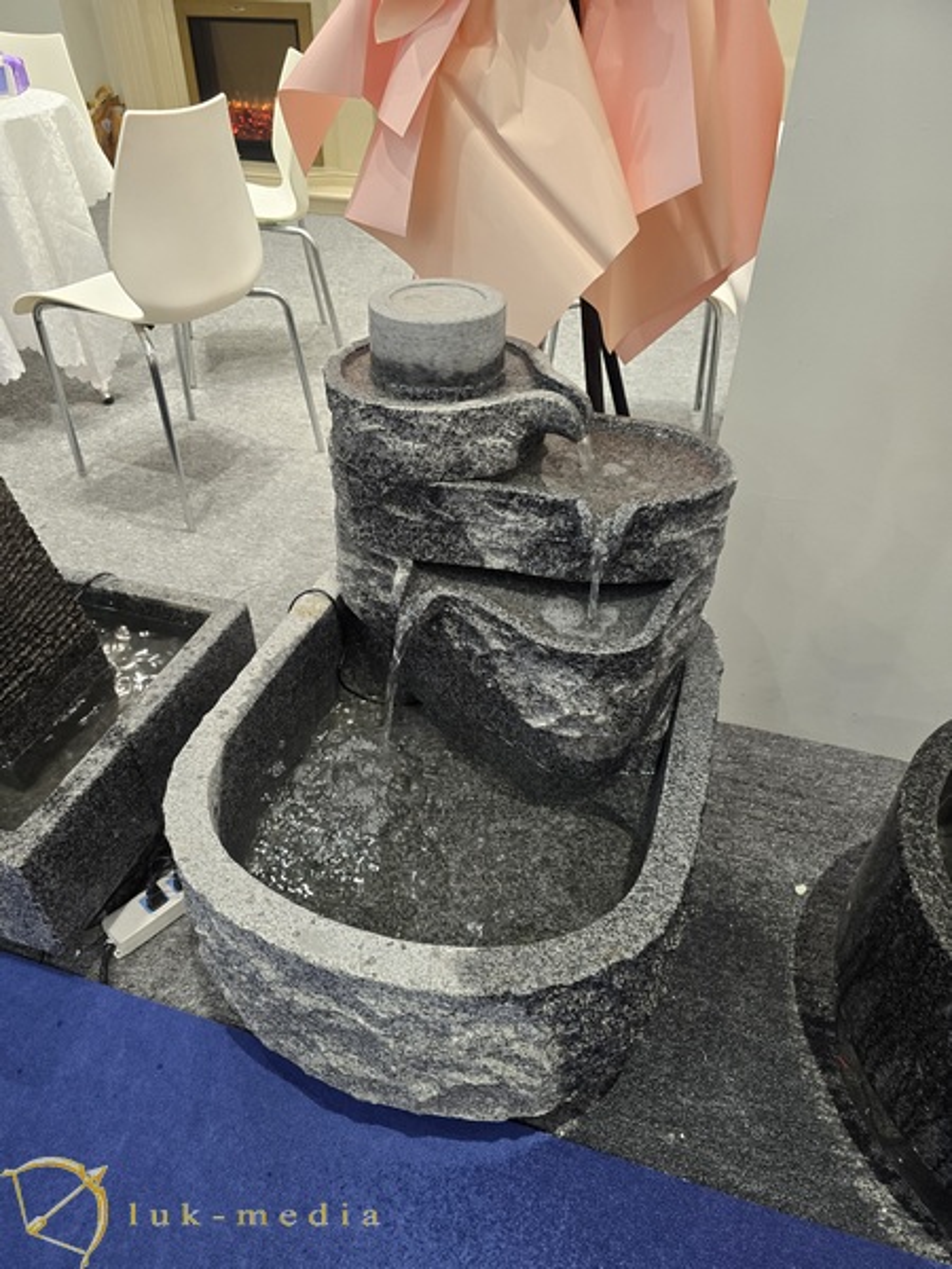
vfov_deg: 73.9
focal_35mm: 23
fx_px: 843
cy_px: 634
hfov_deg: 58.9
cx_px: 476
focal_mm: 6.3
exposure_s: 1/100
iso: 160
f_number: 1.7
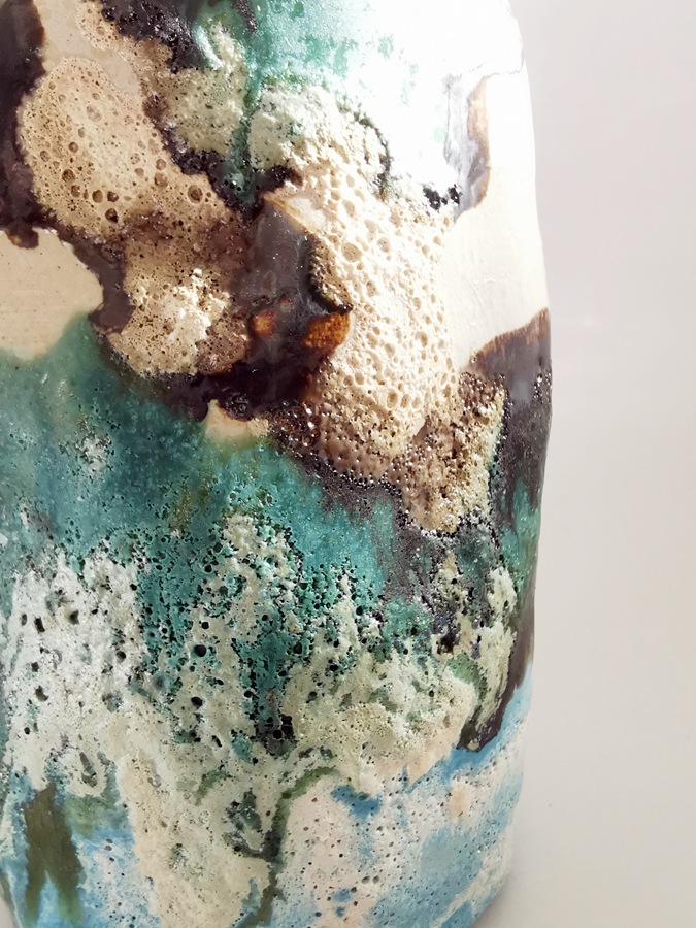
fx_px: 697
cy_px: 464
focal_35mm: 26
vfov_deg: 67.3
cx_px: 348
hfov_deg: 53.1
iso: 160
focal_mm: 2.26
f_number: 2.2
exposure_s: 1/50
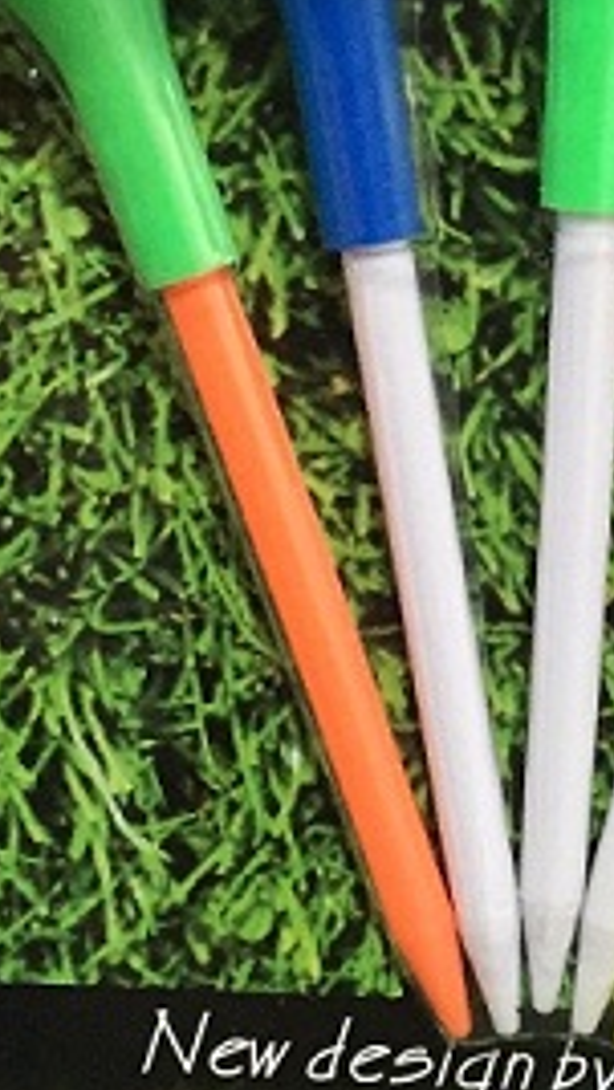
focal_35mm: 85
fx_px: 2457
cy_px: 289
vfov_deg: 24.8
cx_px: 634
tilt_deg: -70.9
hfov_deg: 14.0
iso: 250
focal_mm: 4.15
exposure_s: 1/17
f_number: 2.2
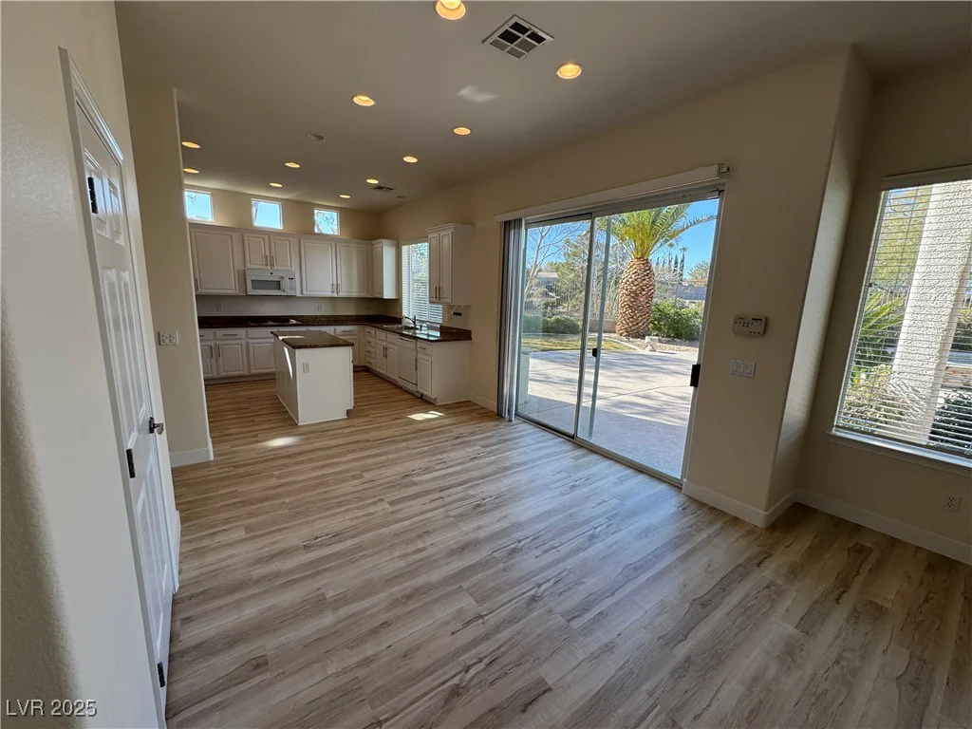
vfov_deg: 85.7
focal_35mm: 14
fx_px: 393
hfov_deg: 102.1
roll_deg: -2.2
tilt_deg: -10.6
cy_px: 364
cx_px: 486
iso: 40
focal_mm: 2.22
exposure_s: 1/168
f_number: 2.2
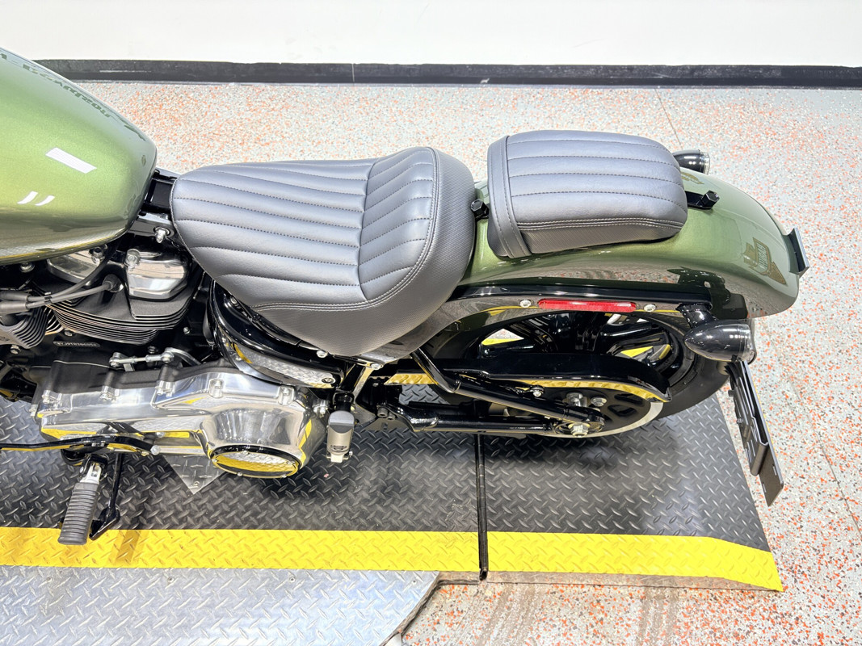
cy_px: 323
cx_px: 431
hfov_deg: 67.3
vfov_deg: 53.1
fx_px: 647
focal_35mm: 26
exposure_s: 1/120
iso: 100
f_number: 1.6
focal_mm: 5.96
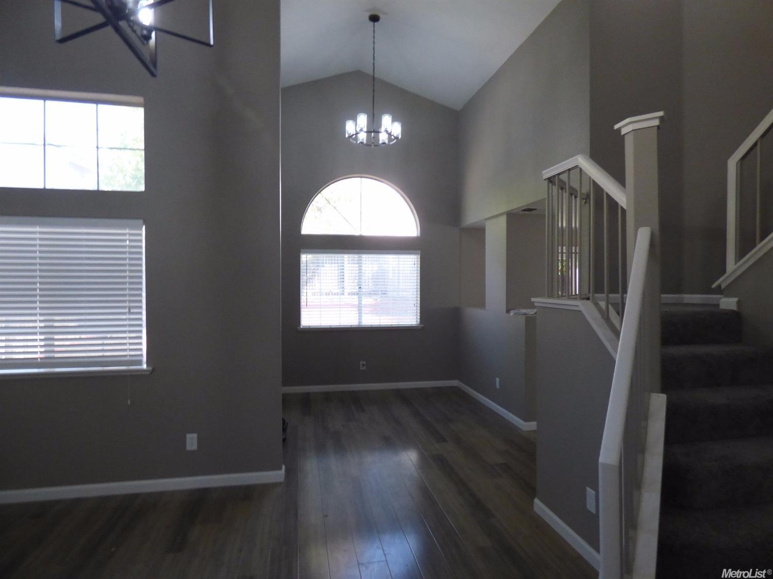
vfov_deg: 65.9
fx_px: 446
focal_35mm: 20
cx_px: 386
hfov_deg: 81.8
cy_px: 290
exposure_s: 1/40
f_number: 2.8
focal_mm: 3.58
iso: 400
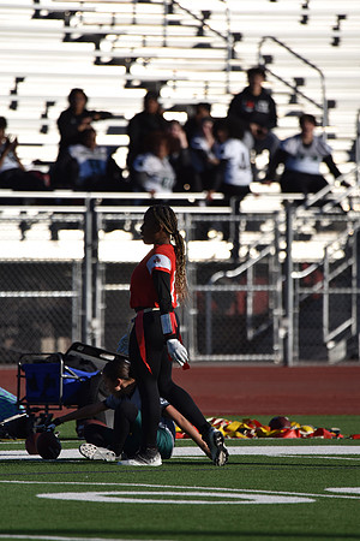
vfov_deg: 3.4
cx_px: 180
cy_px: 270
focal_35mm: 600
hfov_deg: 2.3
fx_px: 8999
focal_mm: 600
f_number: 6.3
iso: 125
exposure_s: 1/1000
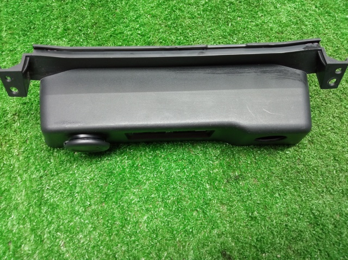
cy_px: 130
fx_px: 271
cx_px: 174
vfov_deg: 51.3
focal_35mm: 27
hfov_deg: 65.4
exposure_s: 1/25
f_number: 2.2
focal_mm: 3.79
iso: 627
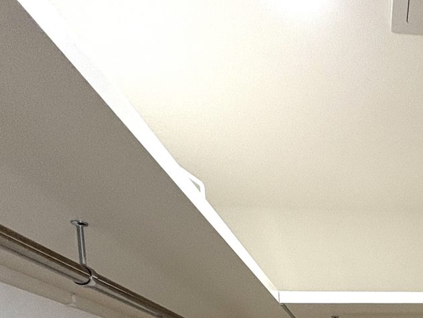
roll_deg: +2.2
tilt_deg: -5.4
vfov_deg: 26.3
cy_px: 462
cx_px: 446
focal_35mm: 42
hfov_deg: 38.4
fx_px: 513
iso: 200
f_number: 2.2
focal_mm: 2.22
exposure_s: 1/97
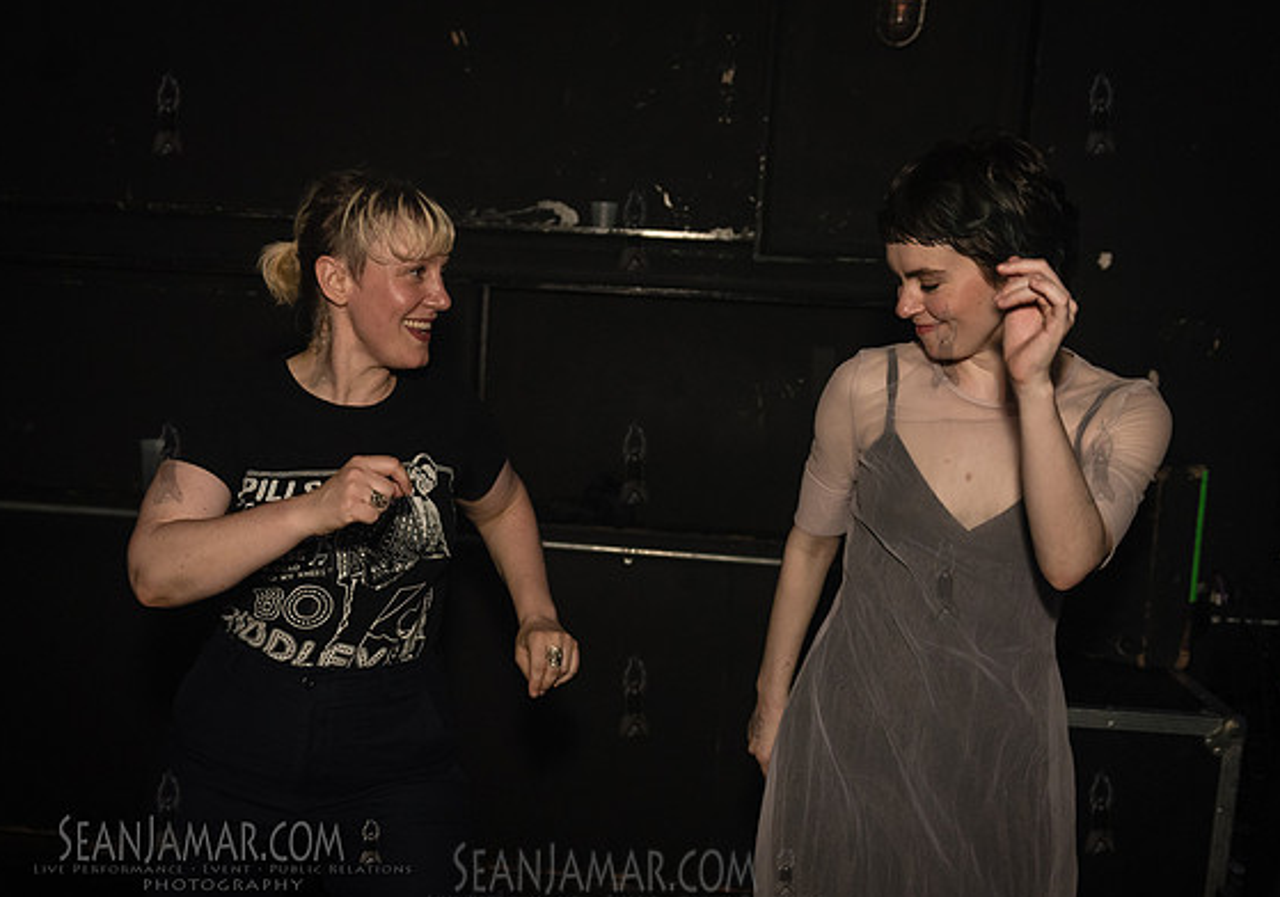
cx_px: 545
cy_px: 522
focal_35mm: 43
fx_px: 1554
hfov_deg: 44.6
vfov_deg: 32.2
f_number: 3.5
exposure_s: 1/250
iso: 2000
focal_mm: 32
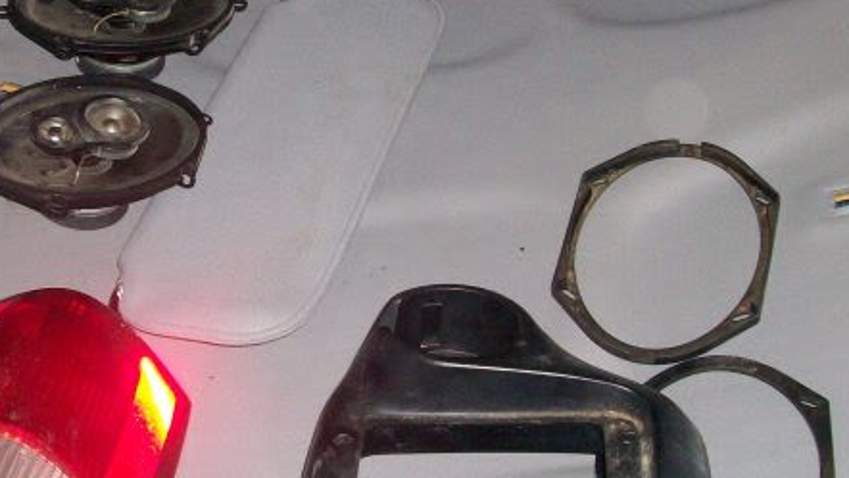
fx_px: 1509
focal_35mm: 67
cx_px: 327
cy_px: 194
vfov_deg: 18.0
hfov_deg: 31.3
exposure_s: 1/60
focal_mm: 5.7
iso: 160
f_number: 2.8
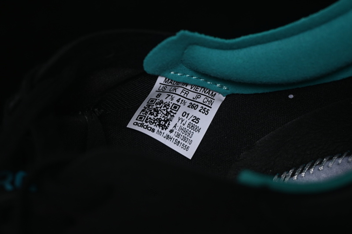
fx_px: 733
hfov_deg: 27.0
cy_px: 117
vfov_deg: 18.2
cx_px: 176
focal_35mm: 75
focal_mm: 50
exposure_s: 1/50
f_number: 6.3
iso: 160
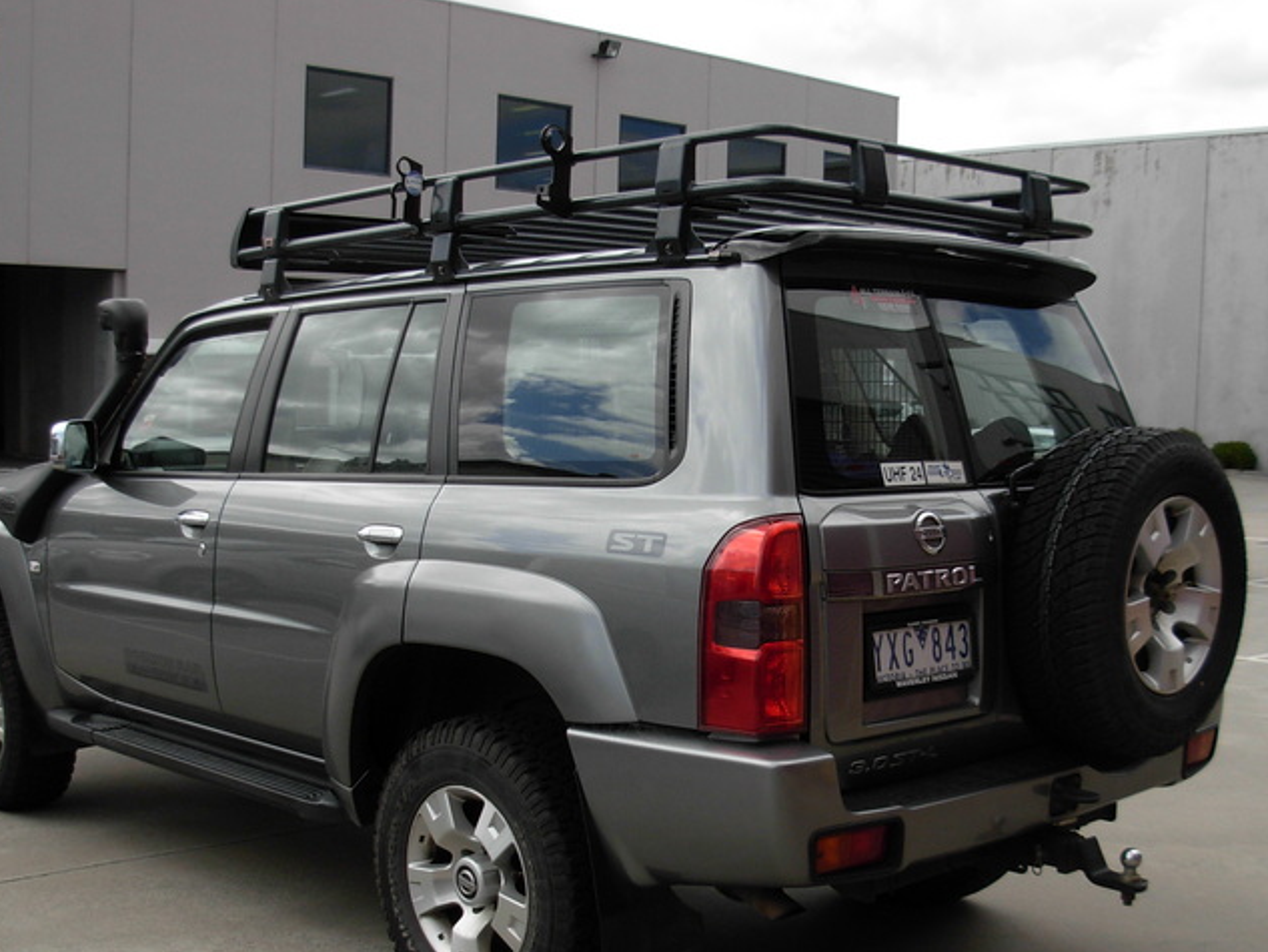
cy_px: 593
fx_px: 1759
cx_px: 595
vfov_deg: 30.2
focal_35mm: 48
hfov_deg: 39.6
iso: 79
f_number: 2.9
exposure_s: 1/836
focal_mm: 6.3
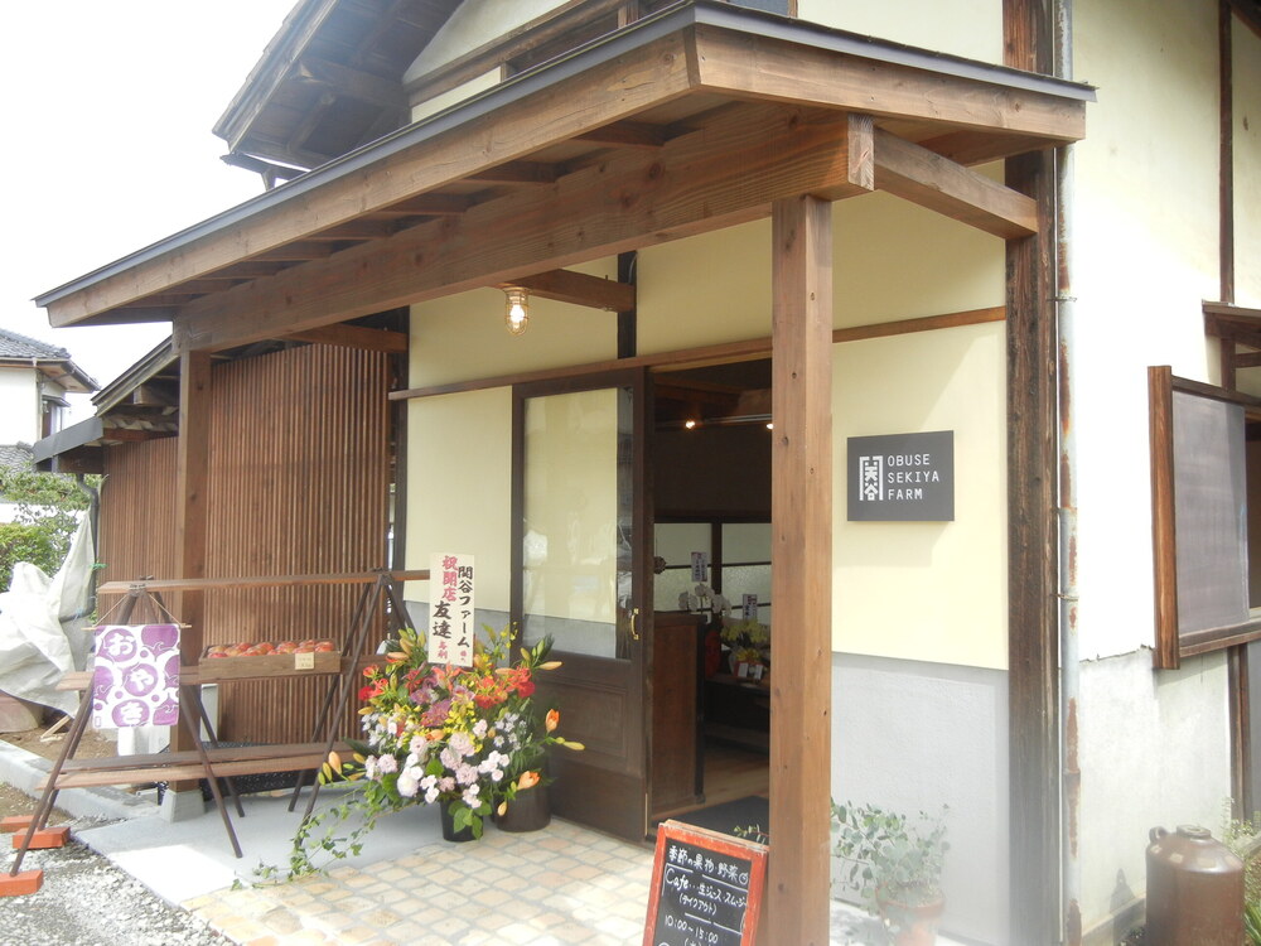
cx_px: 630
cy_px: 473
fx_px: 1093
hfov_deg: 60.0
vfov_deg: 46.8
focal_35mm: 30
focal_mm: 5.4
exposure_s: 1/424
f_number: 3.5
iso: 160
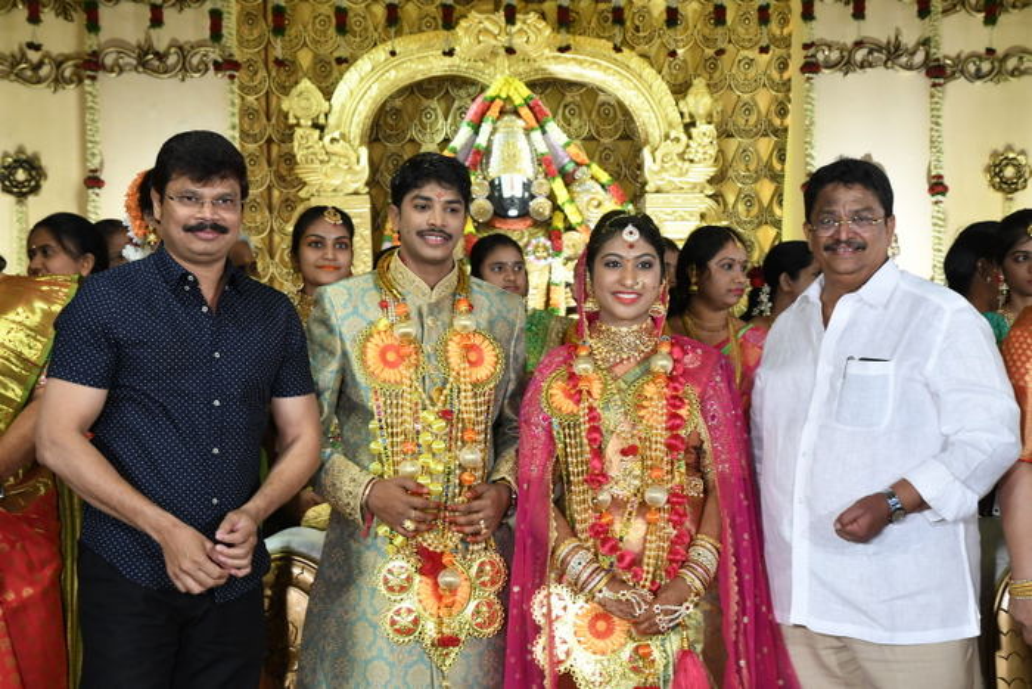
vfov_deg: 22.6
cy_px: 344
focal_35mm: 60
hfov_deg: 33.4
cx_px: 516
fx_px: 1720
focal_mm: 40
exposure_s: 1/125
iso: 1600
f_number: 6.3
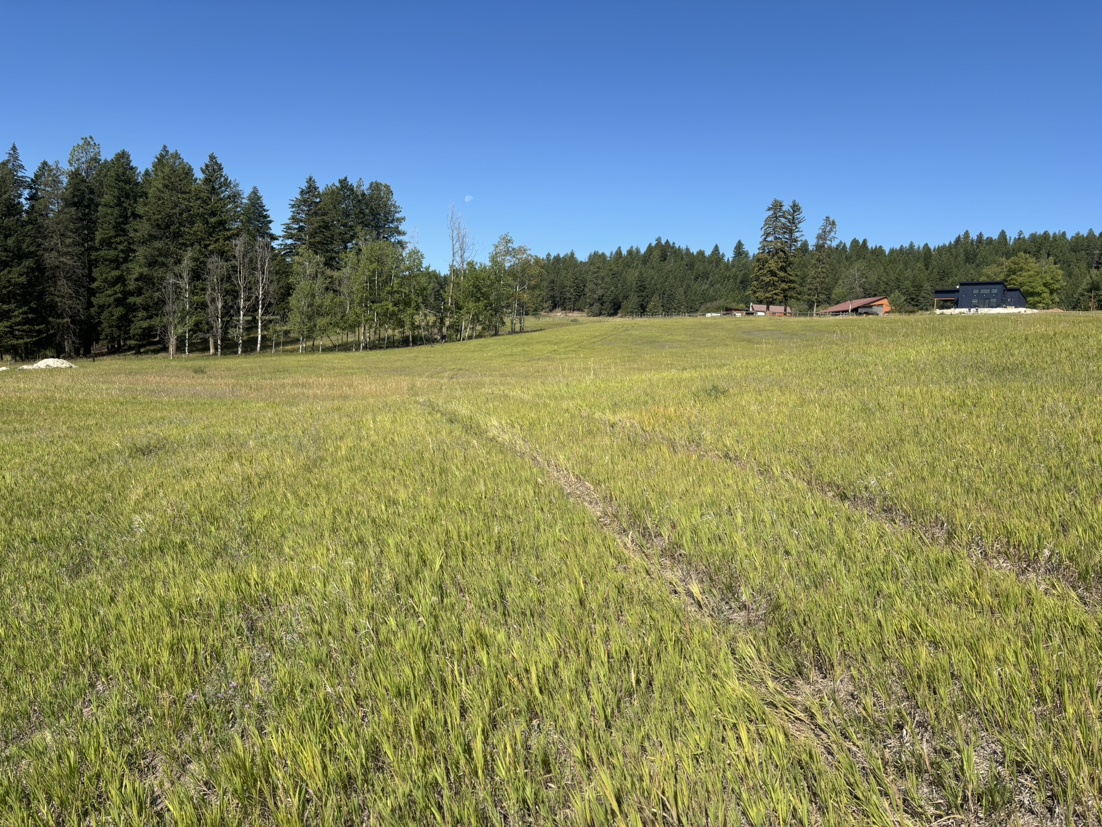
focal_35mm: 26
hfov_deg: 67.3
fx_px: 828
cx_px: 551
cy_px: 414
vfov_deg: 53.1
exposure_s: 1/3413
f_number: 1.6
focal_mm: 5.96
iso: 50
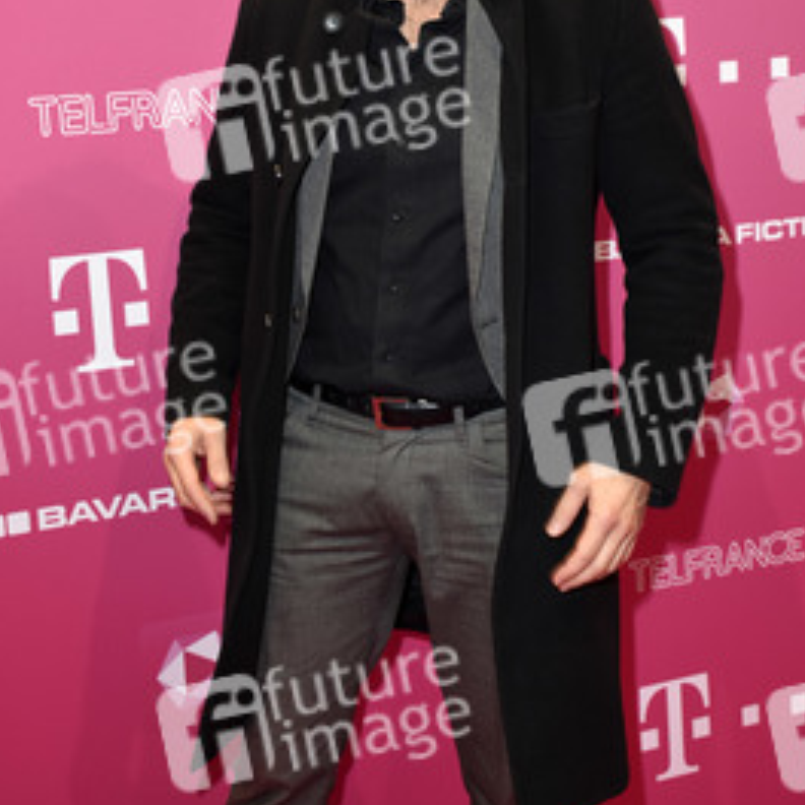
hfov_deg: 29.6
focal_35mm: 58
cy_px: 262
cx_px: 402
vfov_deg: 29.3
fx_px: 1526
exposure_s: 1/160
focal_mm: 30
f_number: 6.3
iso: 500
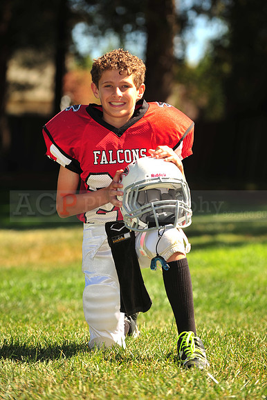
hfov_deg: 8.1
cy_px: 200
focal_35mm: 170
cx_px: 134
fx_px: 1893
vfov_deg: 12.1
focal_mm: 170
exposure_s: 1/500
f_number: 4.5
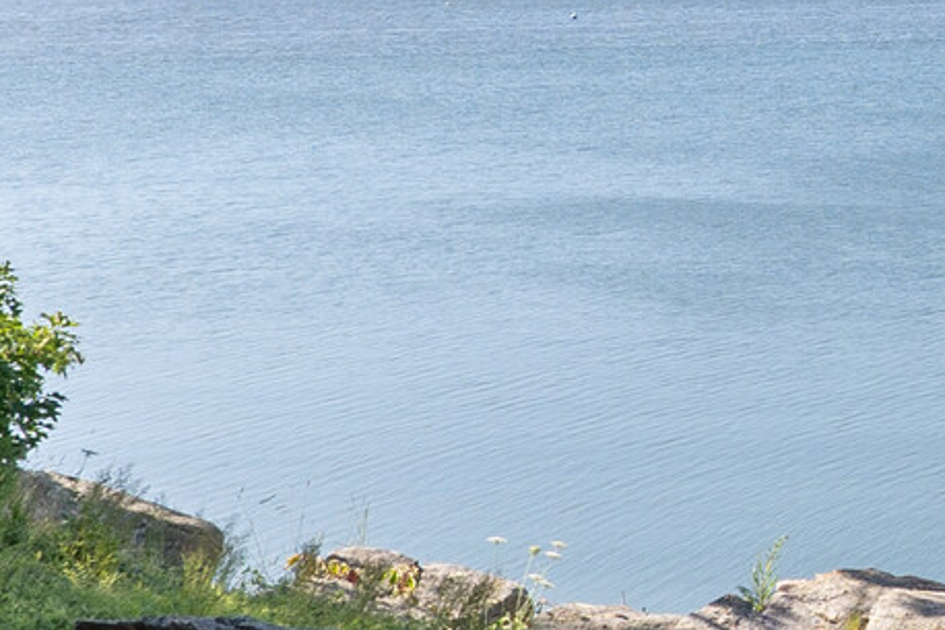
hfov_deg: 16.5
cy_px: -8
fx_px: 2991
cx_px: 1368
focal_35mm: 114
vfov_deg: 11.9
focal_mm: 17
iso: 320
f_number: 8
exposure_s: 1/160
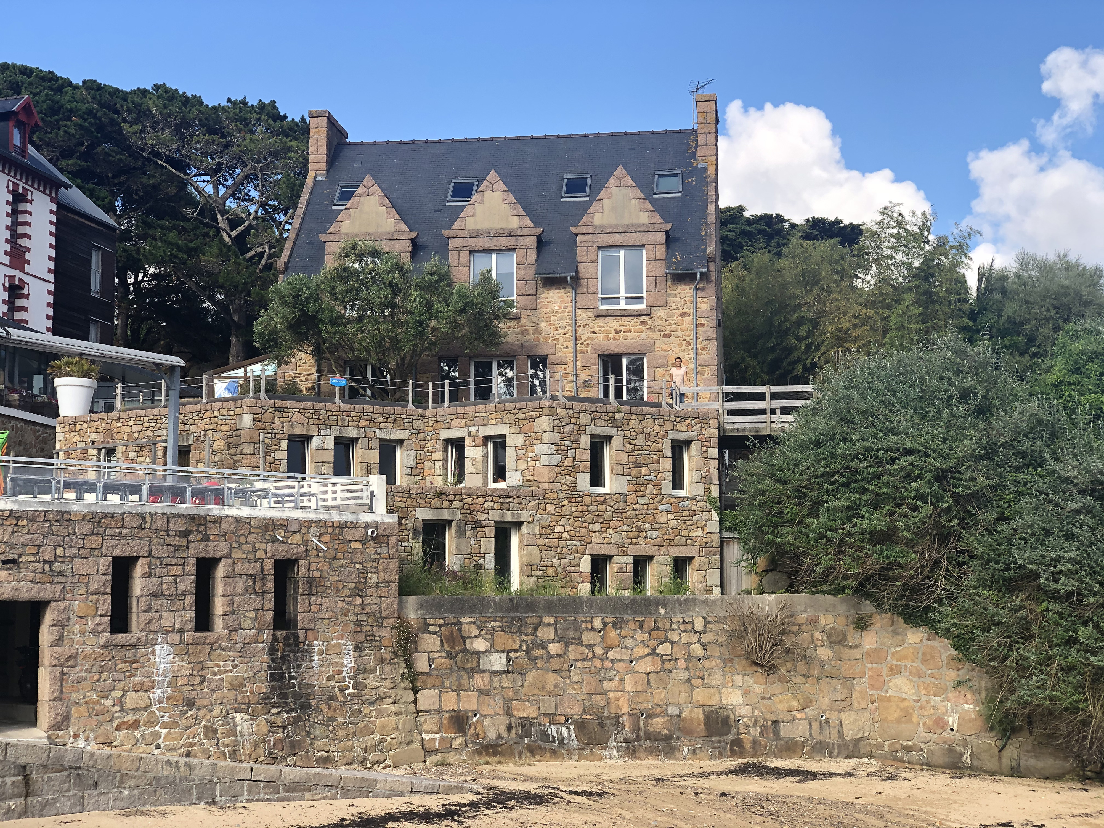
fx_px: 1658
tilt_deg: +6.7
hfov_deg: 36.8
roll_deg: +0.8
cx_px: 552
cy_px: 414
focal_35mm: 52
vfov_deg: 28.0
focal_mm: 6
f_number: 2.4
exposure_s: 1/540
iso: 16
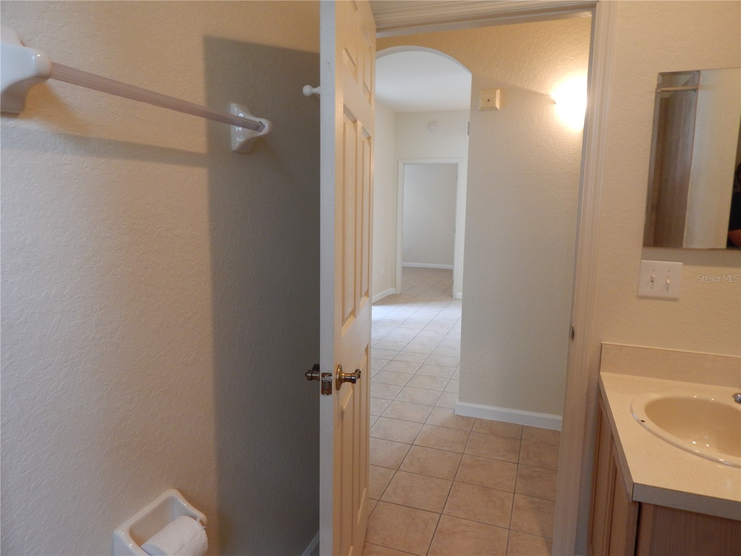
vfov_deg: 61.1
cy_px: 278
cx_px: 370
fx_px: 471
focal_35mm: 22
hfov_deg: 76.4
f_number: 3
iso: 200
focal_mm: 4
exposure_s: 1/20
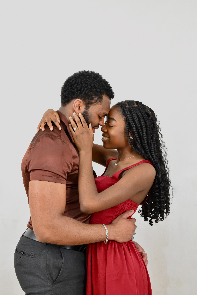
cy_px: 148
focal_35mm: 82
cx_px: 98
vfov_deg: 24.6
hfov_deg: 16.6
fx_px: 677
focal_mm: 55
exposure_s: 1/60
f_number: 5.6
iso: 1000
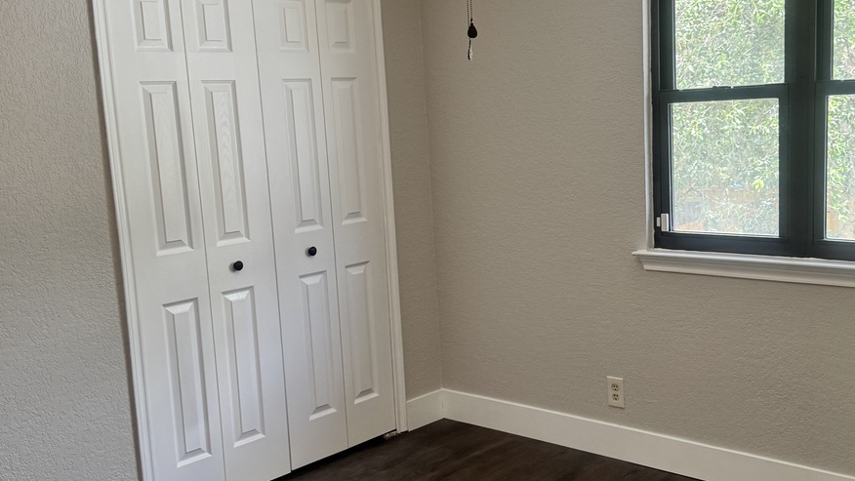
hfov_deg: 47.1
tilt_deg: -8.4
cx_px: 503
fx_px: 975
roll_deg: +2.9
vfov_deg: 27.7
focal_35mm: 43
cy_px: 244
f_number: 1.78
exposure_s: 1/120
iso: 160
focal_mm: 6.76
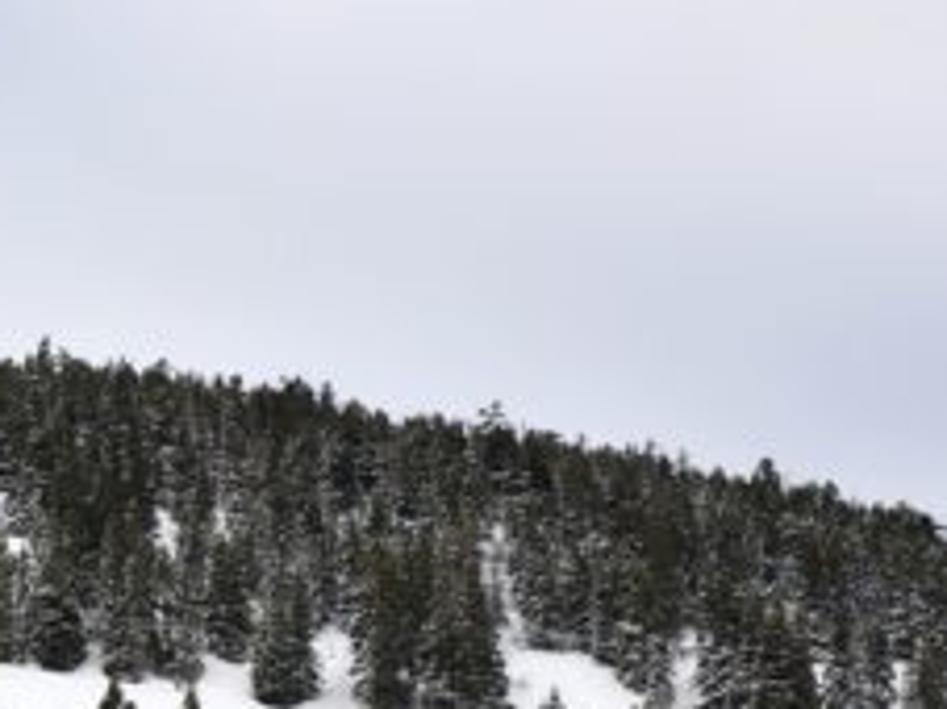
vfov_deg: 10.1
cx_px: -284
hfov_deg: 13.0
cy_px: 609
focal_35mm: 146
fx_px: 4003
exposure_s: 1/320
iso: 200
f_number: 9
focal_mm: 35
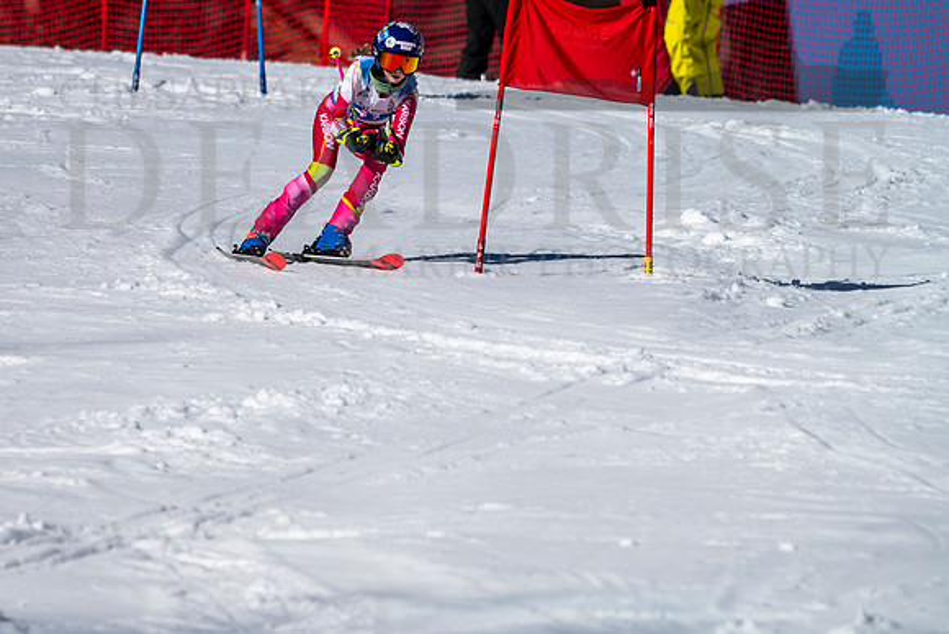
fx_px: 19519
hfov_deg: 2.8
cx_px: 327
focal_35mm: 740
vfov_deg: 1.9
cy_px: 215
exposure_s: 1/2000
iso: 200
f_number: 8
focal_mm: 560
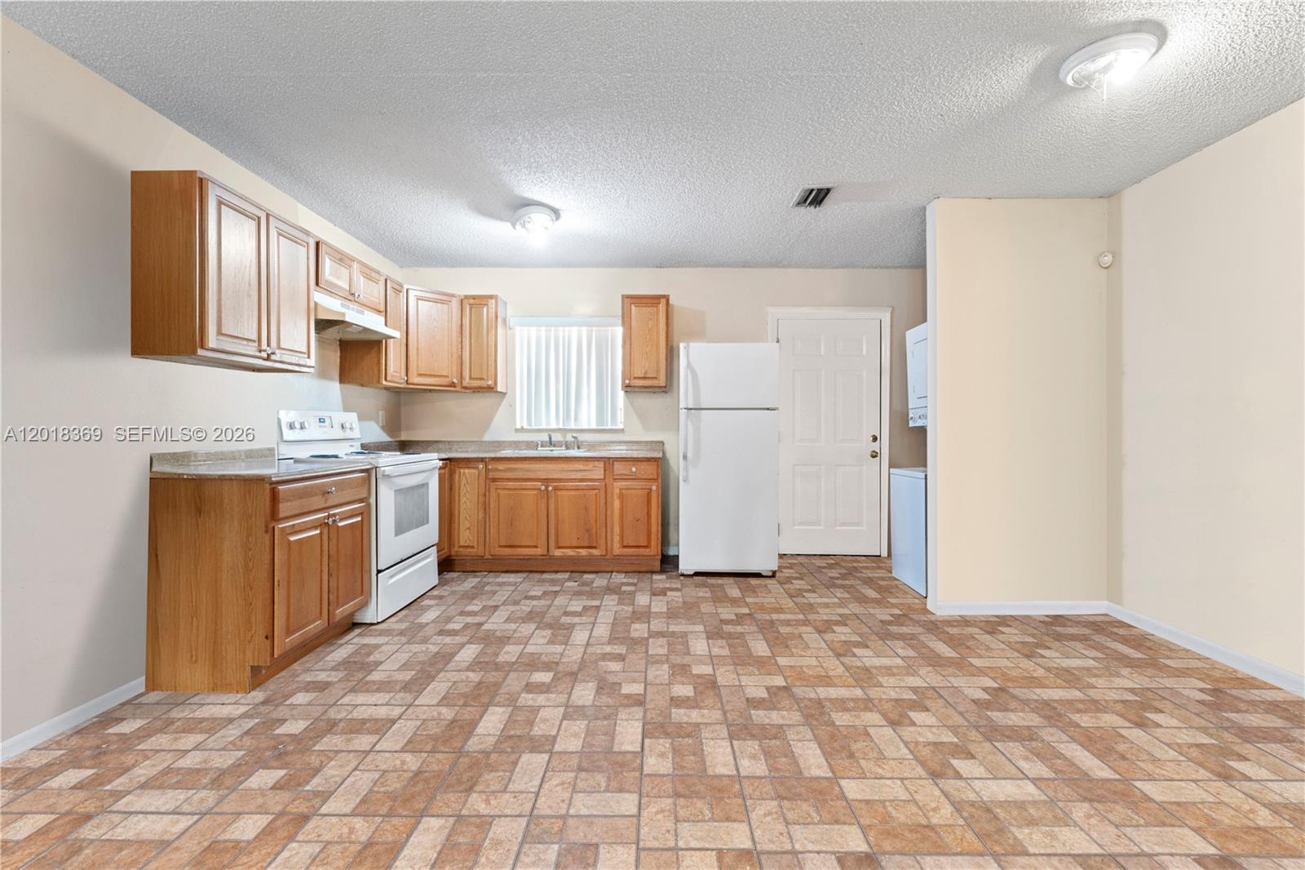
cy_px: 435
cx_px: 652
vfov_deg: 77.3
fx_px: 544
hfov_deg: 100.4
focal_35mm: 15
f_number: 9
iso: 100
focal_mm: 10
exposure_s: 10
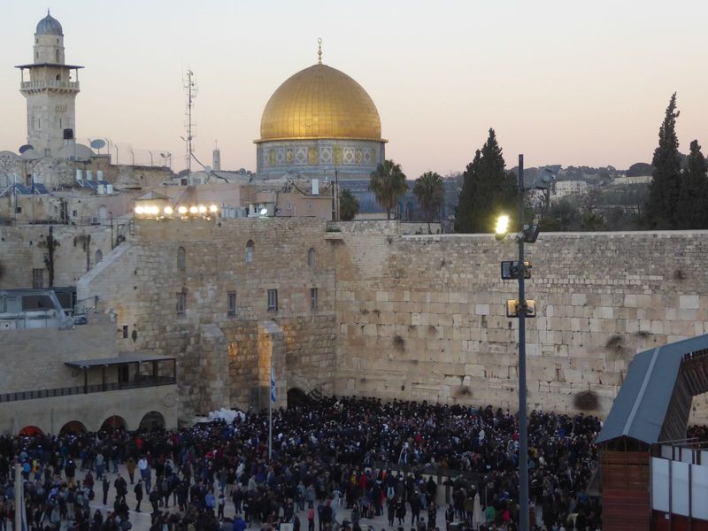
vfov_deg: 18.7
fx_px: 1616
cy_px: 266
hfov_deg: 24.7
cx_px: 354
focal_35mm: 79
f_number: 4.6
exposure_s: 1/60
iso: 250
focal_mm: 13.2
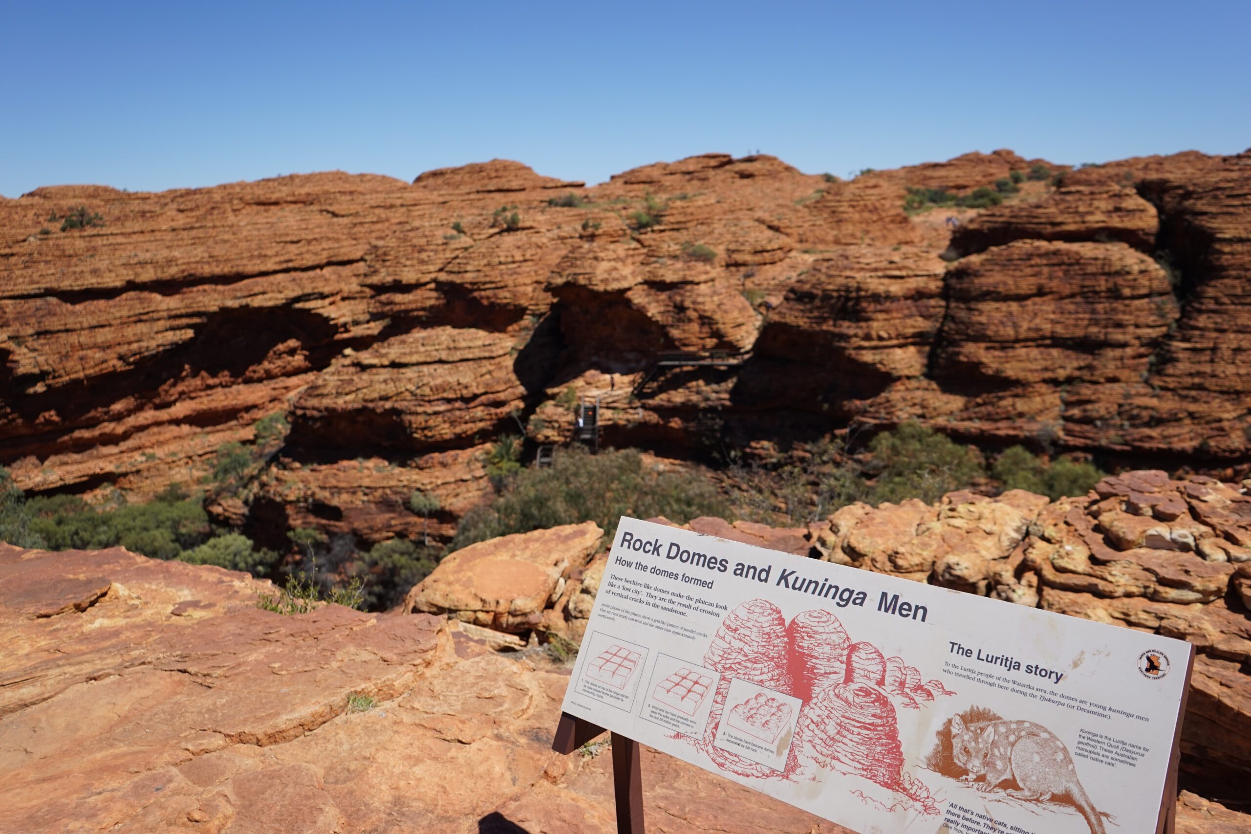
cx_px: 626
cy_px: 417
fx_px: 1008
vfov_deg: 45.0
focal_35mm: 29
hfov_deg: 63.7
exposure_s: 1/1000
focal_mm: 29
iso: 100
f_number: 4.5
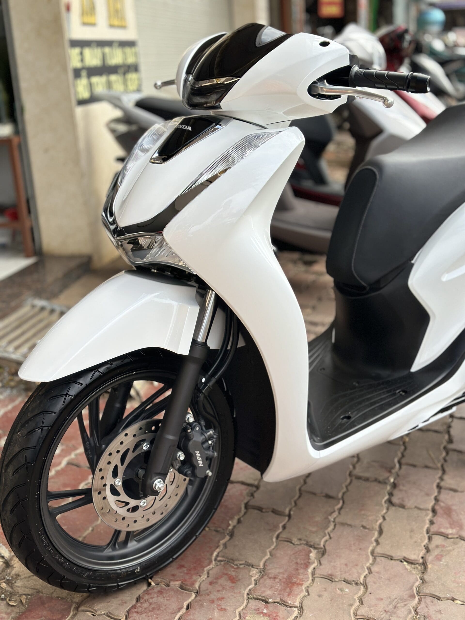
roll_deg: +2.4
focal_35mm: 48
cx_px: 232
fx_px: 860
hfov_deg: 30.3
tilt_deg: -15.5
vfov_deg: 39.7
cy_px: 310
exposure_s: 1/1639
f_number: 1.78
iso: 80
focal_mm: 6.86
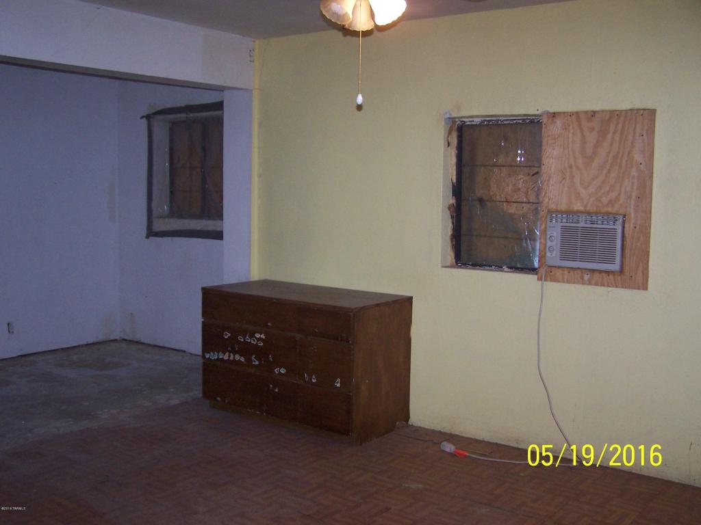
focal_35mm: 38
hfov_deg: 49.0
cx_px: 350
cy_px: 262
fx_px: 770
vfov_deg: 37.7
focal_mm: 6.3
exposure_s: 1/60
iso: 140
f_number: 2.8
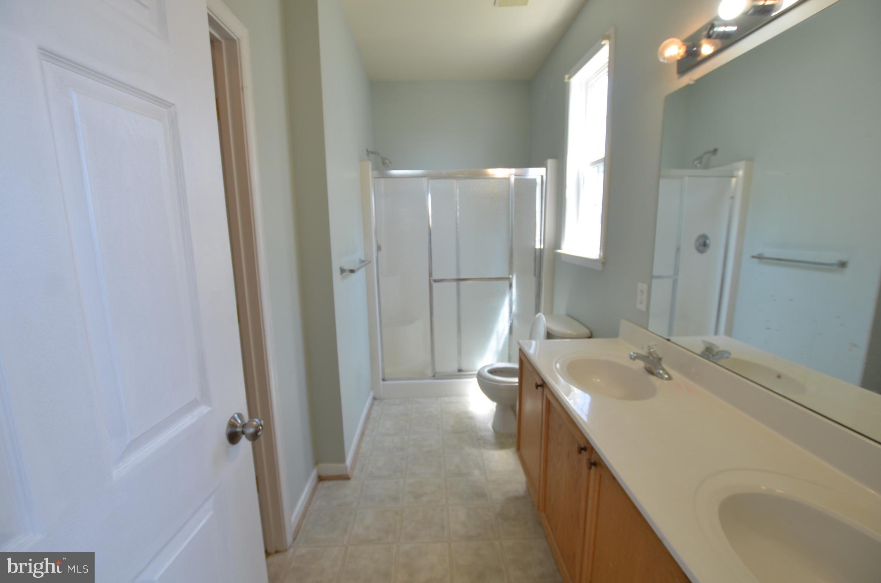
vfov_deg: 77.1
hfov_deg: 100.5
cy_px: 292
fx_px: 366
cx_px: 440
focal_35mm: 15
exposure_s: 1/80
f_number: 4.5
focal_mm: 10
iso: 400
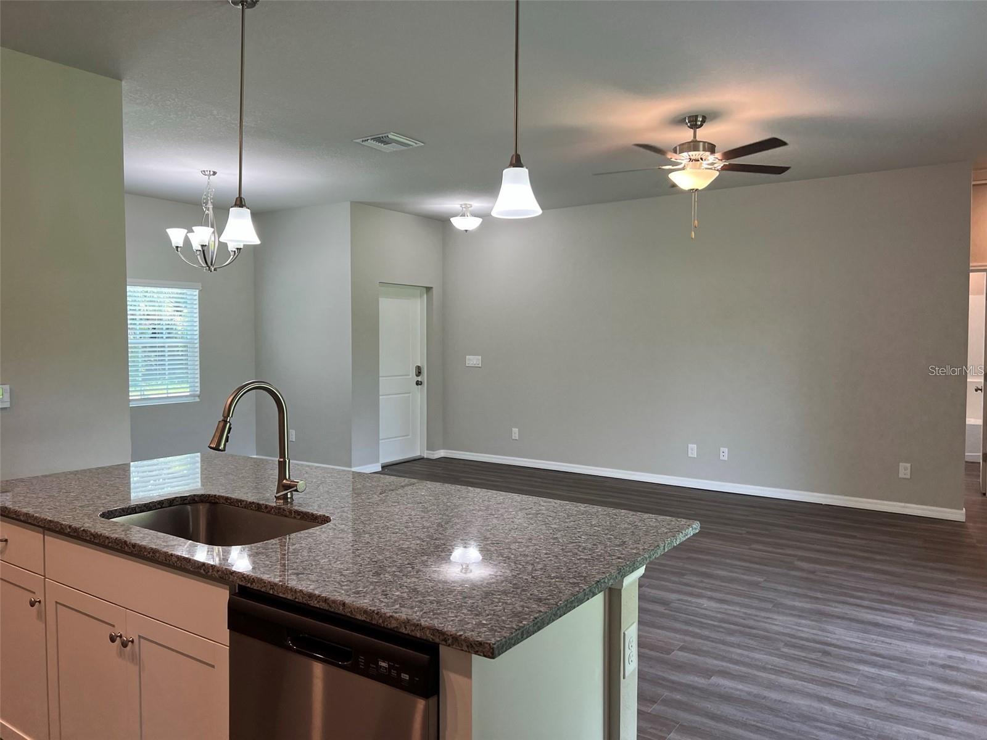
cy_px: 370
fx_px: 741
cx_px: 494
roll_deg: -0.4
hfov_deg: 67.3
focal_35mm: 26
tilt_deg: -2.3
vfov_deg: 53.1
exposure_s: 1/120
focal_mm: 5.7
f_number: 1.5
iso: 80
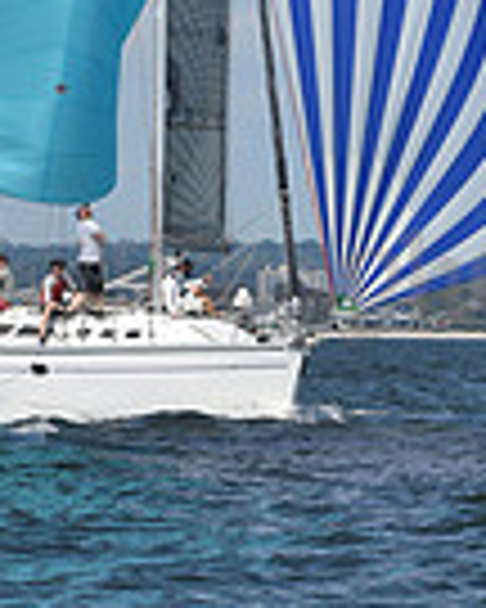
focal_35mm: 546
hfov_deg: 2.8
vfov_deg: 3.5
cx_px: 106
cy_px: -401
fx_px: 9817
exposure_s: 1/1250
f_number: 10
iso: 320
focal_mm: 135
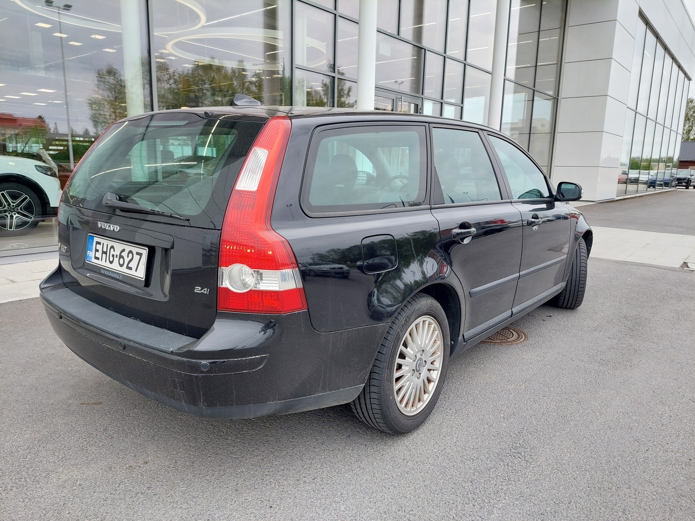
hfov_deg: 69.4
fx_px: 502
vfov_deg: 54.9
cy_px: 260
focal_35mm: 25
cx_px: 348
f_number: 1.8
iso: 40
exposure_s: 1/206
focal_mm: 5.23
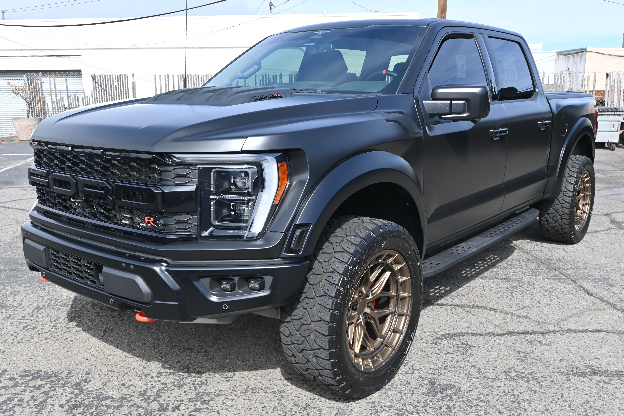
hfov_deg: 57.2
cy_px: 208
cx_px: 312
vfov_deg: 40.0
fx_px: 572
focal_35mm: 33
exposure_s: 1/320
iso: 100
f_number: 6.3
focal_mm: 22
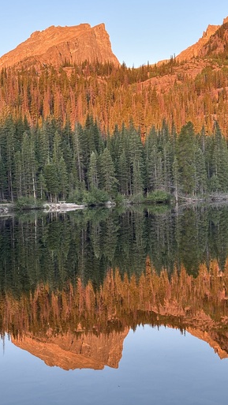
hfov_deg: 22.6
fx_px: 569
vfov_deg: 39.2
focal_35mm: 53
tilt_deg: -1.7
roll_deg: +1.5
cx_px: 99
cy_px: 204
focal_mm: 6.86
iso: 80
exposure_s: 1/102
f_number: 1.78
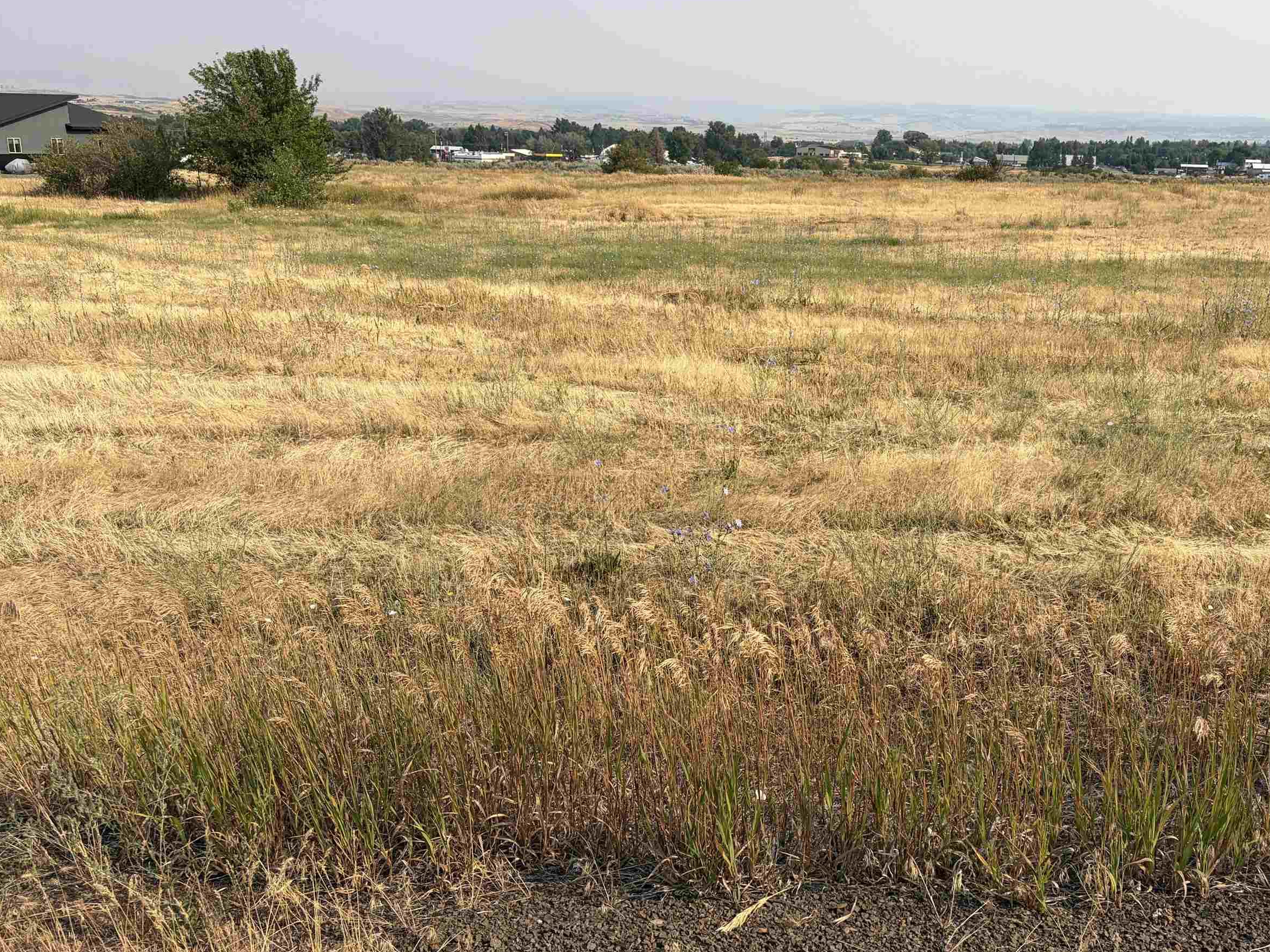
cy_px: 537
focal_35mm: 34
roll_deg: -1.8
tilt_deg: -17.3
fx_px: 1247
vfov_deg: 41.7
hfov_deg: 53.3
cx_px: 802
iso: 50
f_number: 1.6
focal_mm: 5.96
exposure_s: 1/3279
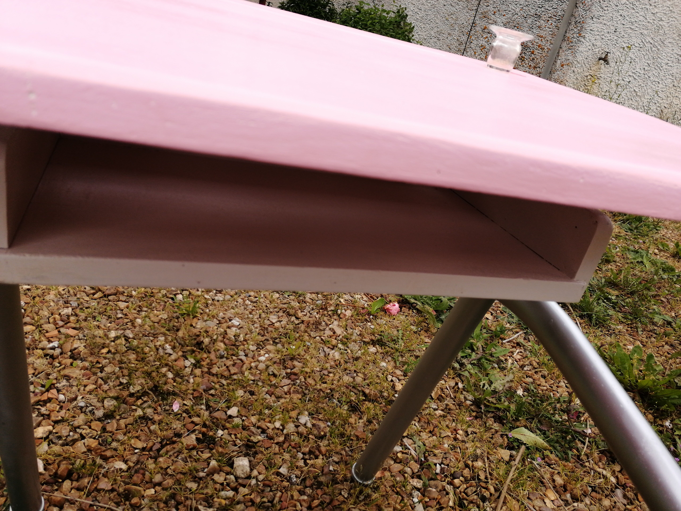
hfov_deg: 65.3
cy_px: 256
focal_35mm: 27
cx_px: 340
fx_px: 531
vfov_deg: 51.4
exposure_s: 1/654
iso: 50
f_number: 1.8
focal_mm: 3.95
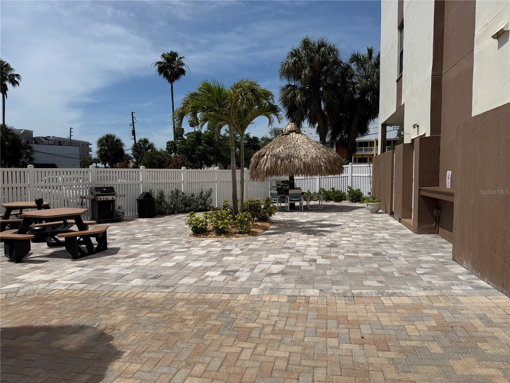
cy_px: 192
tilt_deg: -2.8
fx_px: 354
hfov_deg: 71.6
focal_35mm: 24
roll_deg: +0.5
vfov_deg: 56.8
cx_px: 255
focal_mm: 6.76
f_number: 1.78
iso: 80
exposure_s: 1/11905
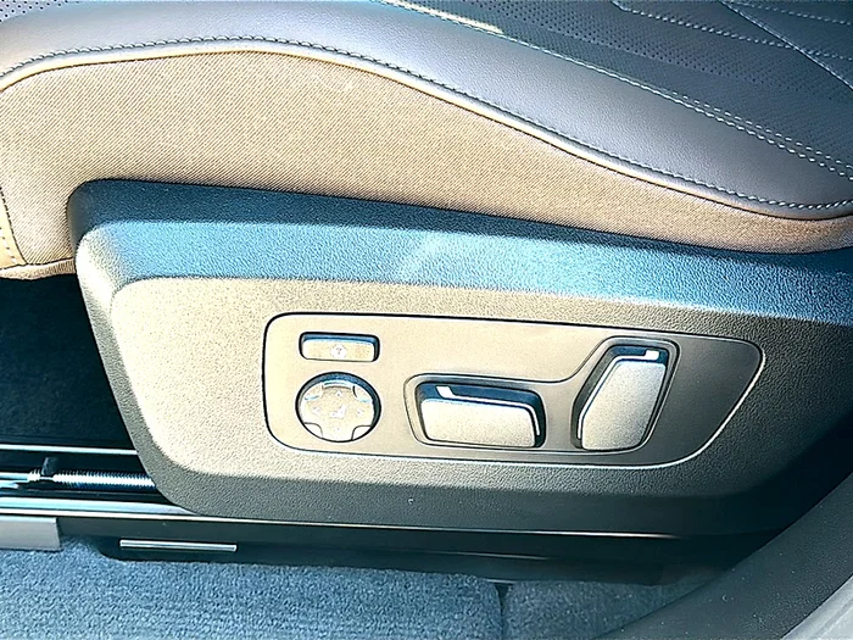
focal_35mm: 46
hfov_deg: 41.2
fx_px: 1134
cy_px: 320
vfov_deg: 31.5
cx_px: 426
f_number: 1.78
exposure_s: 1/94
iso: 64
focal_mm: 6.86
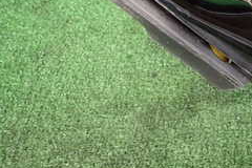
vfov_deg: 20.9
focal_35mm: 65
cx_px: 314
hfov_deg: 26.9
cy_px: 97
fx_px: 455
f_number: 2
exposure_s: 1/60
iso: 200
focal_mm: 4.5
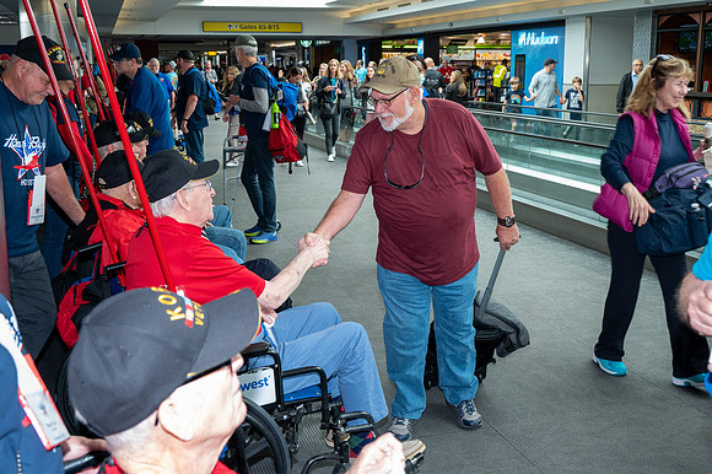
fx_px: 830
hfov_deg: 46.4
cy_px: 237
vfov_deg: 31.9
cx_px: 356
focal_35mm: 42
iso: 1600
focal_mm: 42
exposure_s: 1/80
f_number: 8
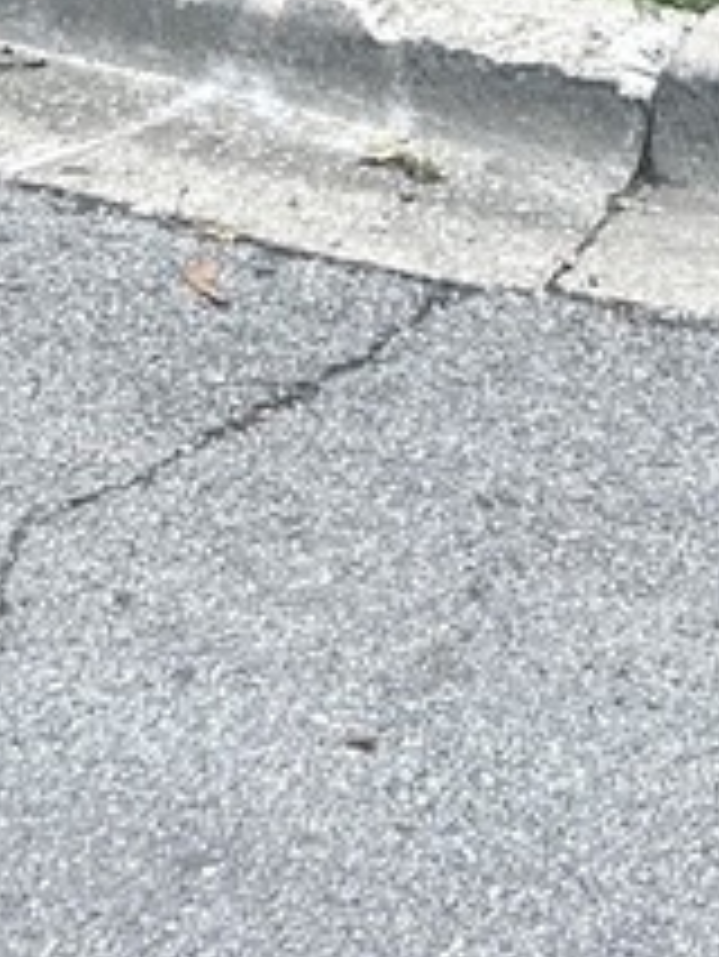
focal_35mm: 132
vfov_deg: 12.4
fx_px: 3652
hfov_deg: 11.0
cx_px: 957
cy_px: -1195
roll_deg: -1.2
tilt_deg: -5.3
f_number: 1.5
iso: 50
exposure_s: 1/1196
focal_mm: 5.7
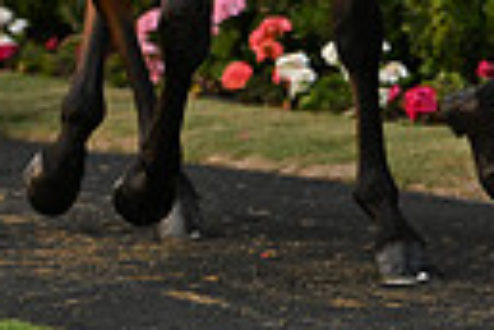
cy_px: -401
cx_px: 165
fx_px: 8013
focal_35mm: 584
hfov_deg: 3.5
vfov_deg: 2.3
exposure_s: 1/1000
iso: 1600
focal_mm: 130
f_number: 4
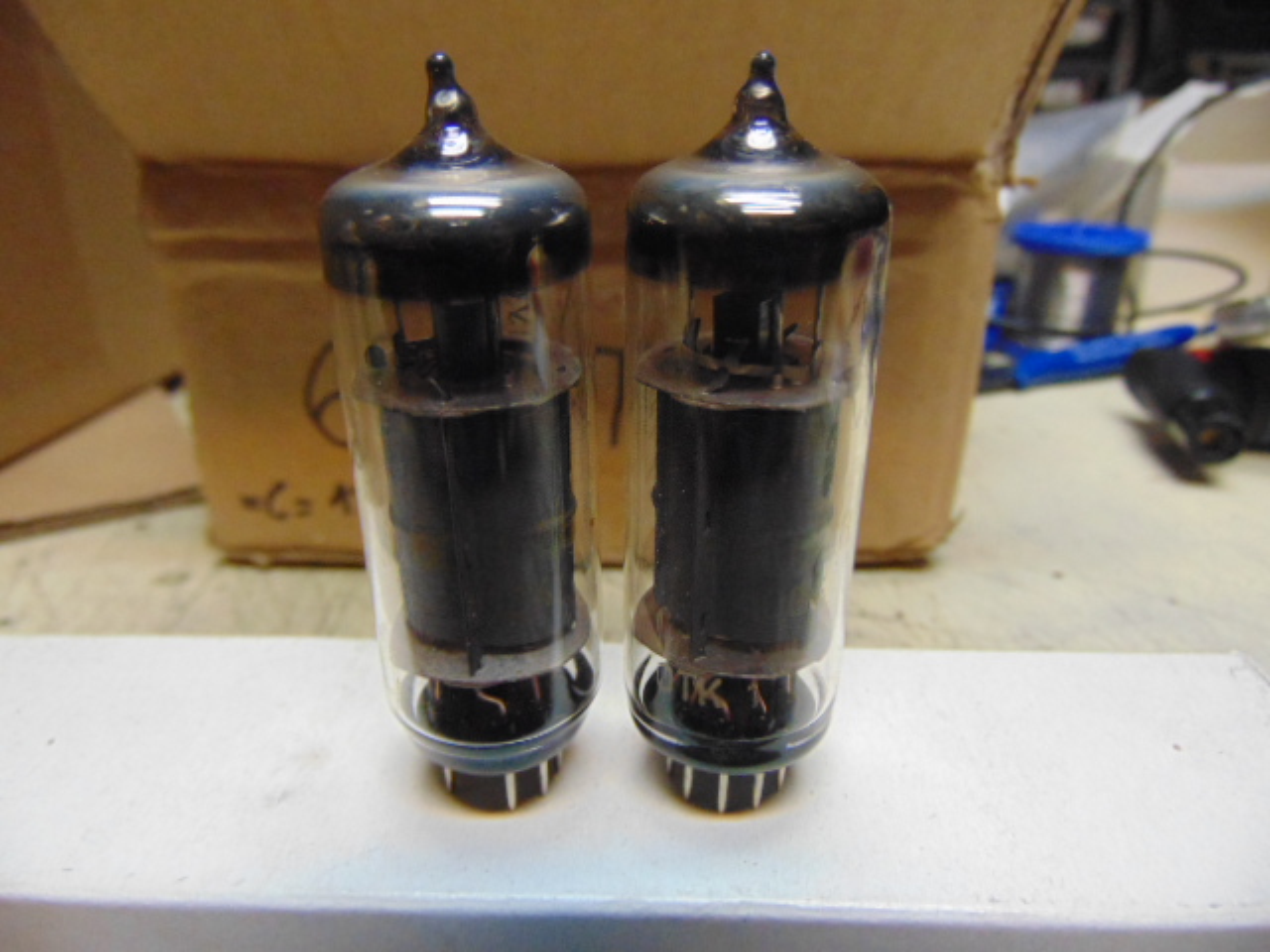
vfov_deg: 54.9
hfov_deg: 69.4
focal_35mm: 25
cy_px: 476
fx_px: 917
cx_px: 635
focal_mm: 4.5
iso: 400
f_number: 3
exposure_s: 1/60
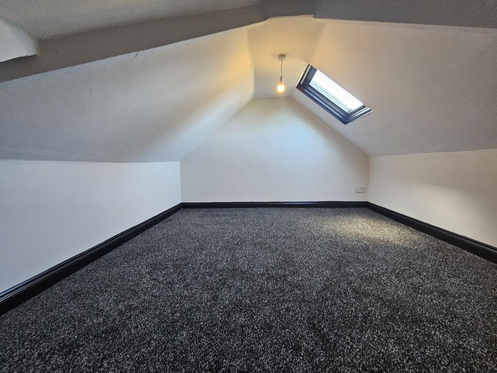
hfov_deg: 106.2
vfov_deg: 89.9
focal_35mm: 13
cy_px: 186
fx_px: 187
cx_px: 248
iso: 400
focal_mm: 2.2
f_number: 2.2
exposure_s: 1/70.8
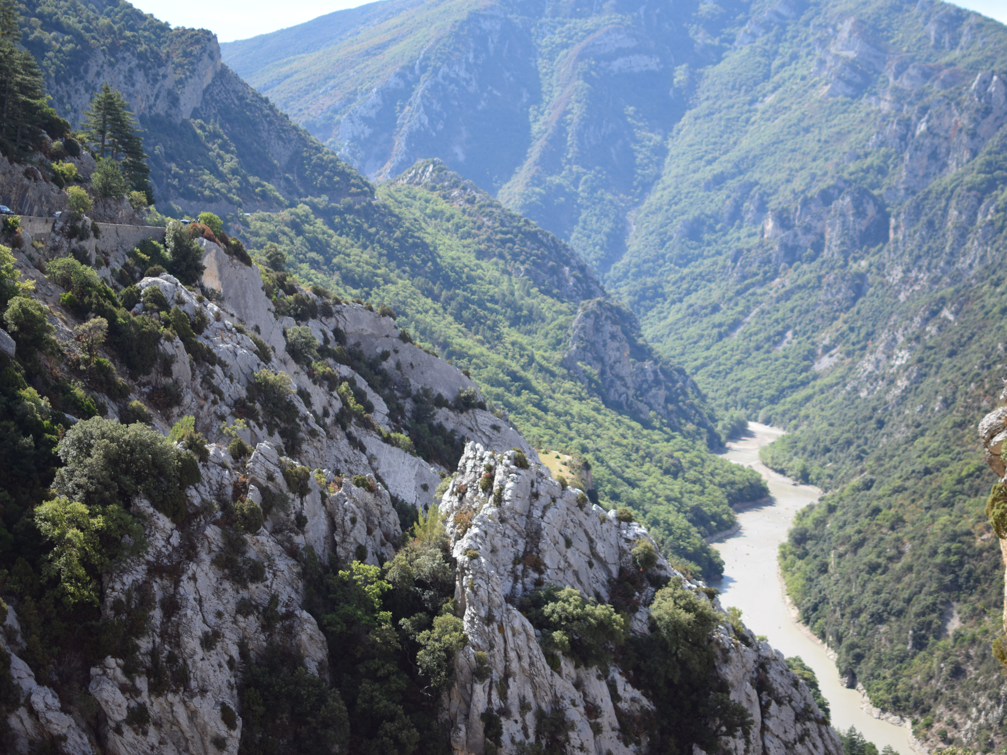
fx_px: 1674
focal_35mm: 58
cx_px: 562
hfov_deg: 33.4
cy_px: 376
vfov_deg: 25.4
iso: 200
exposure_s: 1/3200
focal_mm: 35
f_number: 1.8
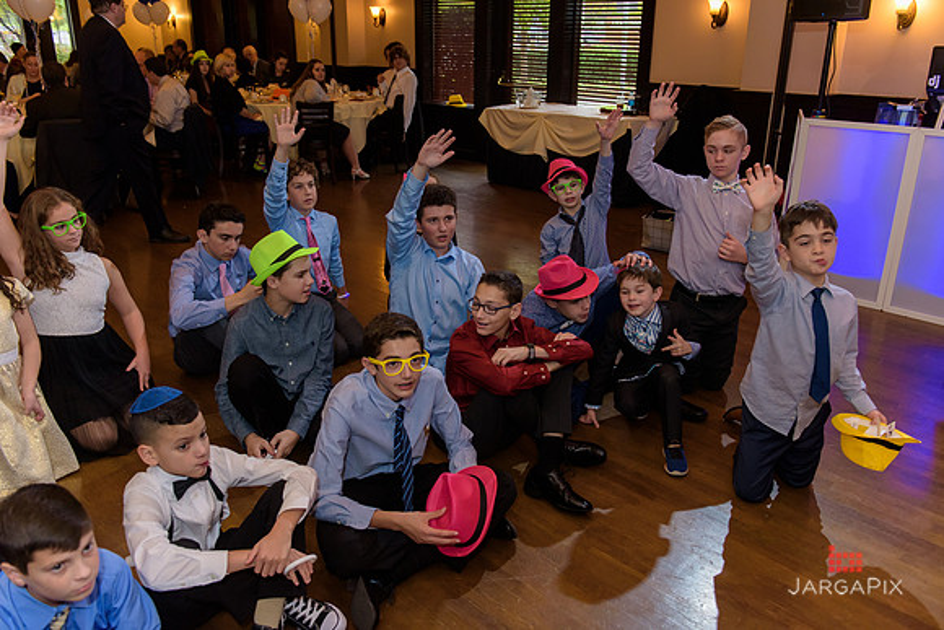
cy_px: 315
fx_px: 761
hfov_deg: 63.6
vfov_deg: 45.0
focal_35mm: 29
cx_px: 472
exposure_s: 1/125
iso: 1600
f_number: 3.2
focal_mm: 29
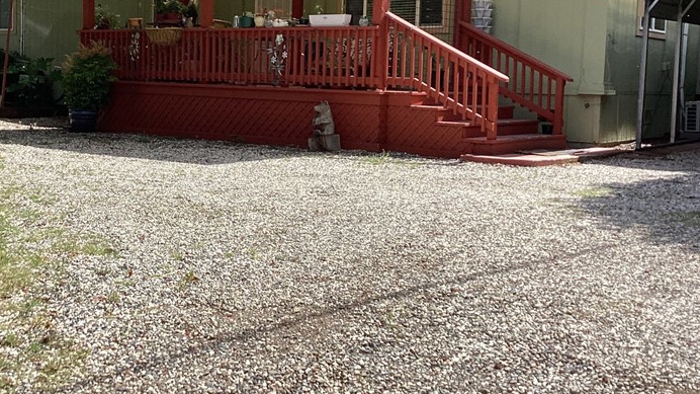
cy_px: 127
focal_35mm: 50
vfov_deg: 23.8
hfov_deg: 41.0
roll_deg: -4.5
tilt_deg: -4.5
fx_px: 928
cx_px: 262
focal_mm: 3.3
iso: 25
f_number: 2.4
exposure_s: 1/734
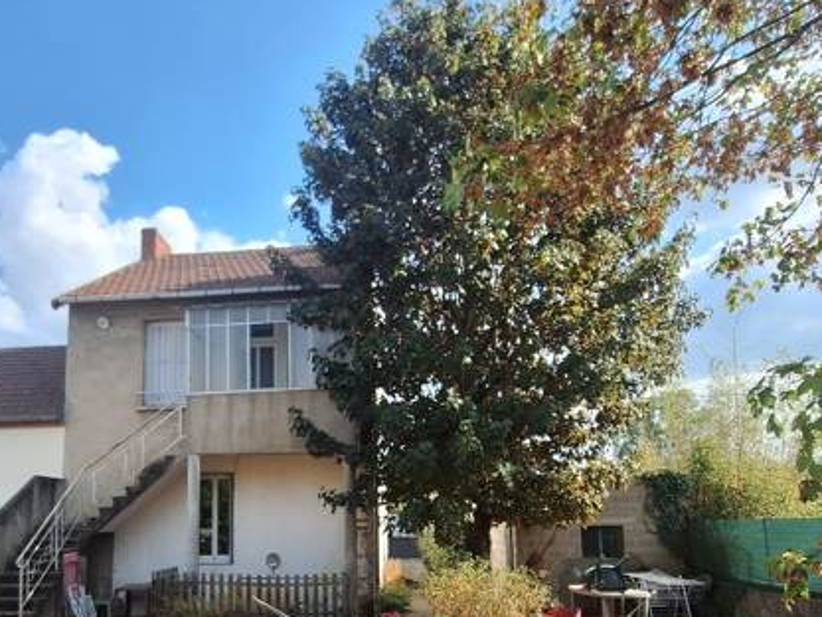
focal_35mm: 25
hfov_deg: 68.8
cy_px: 445
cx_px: 334
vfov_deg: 53.0
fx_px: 594
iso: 40
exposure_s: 1/1475
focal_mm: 1.74
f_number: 2.2
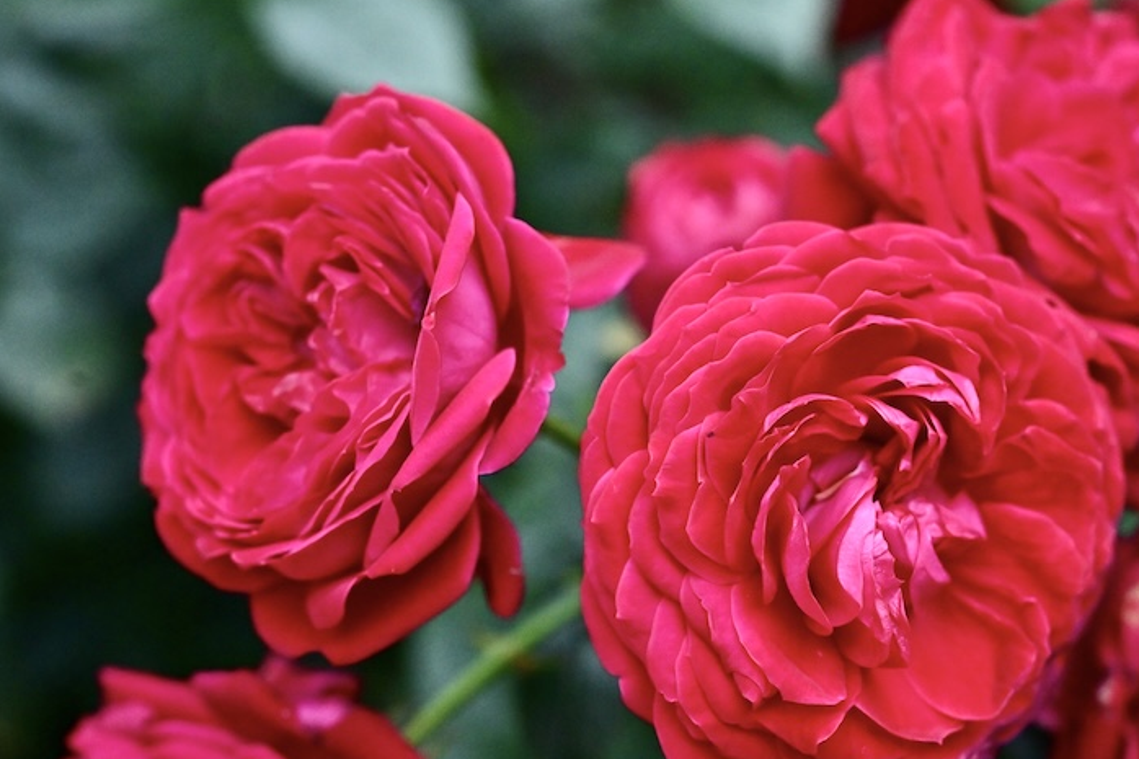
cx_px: 698
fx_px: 2720
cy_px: 507
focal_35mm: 86
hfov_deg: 23.6
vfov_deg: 15.8
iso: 4000
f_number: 5.6
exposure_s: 1/320
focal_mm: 60
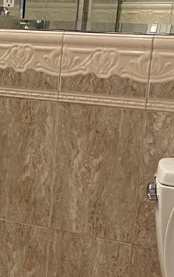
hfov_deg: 10.9
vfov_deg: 19.1
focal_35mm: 109
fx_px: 827
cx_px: -184
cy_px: 180
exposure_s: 1/60
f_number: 1.6
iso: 100
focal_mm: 4.2
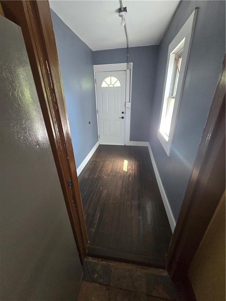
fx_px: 113
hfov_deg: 89.9
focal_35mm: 13
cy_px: 150
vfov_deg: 106.2
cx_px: 113
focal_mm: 2.2
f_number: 2.2
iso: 640
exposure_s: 1/60
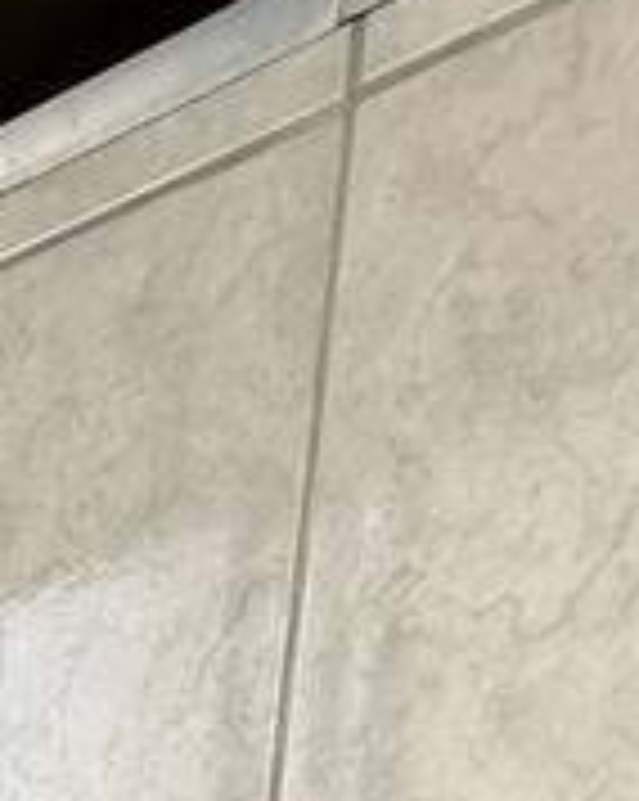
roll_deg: -2.5
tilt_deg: -14.2
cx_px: -590
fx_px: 1965
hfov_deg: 15.3
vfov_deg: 14.6
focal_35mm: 83
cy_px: 1930
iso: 40
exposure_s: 1/111
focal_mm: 2.22
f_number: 2.2
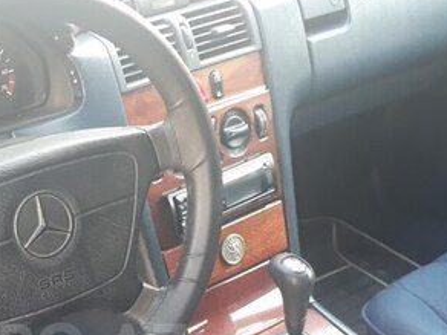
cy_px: 346
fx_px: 788
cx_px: 31
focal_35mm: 61
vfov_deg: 22.9
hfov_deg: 30.1
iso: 160
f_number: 1.9
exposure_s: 1/33
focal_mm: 3.6
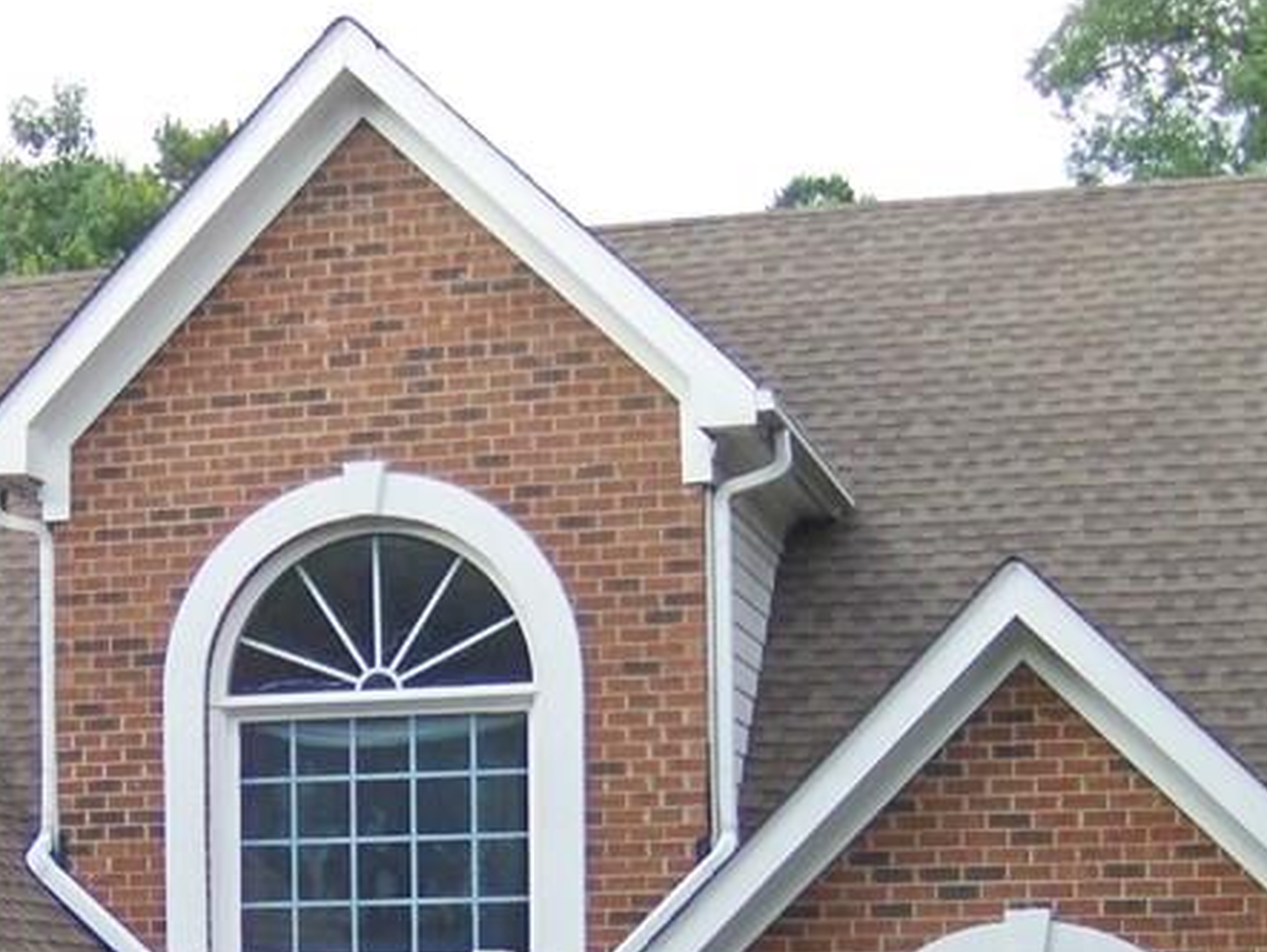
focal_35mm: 81
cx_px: 140
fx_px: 2966
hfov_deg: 23.5
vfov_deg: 17.5
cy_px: 1081
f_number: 2.8
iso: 100
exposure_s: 1/316
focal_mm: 7.5
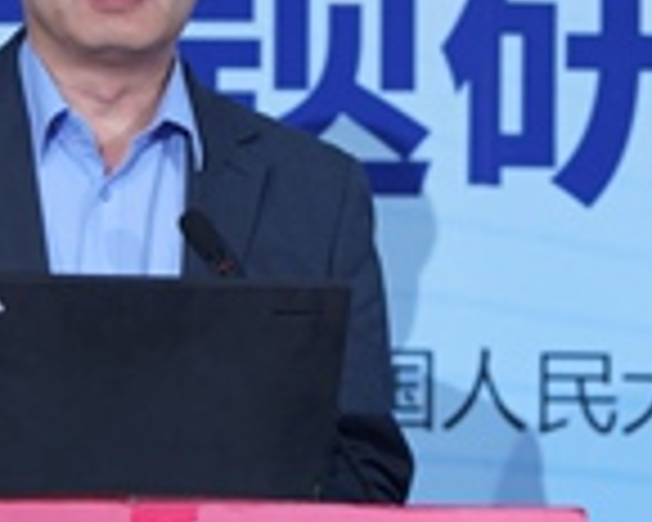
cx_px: 297
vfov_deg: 5.2
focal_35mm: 300
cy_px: 184
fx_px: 5789
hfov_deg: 6.4
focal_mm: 103
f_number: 3.5
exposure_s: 1/200
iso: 1250
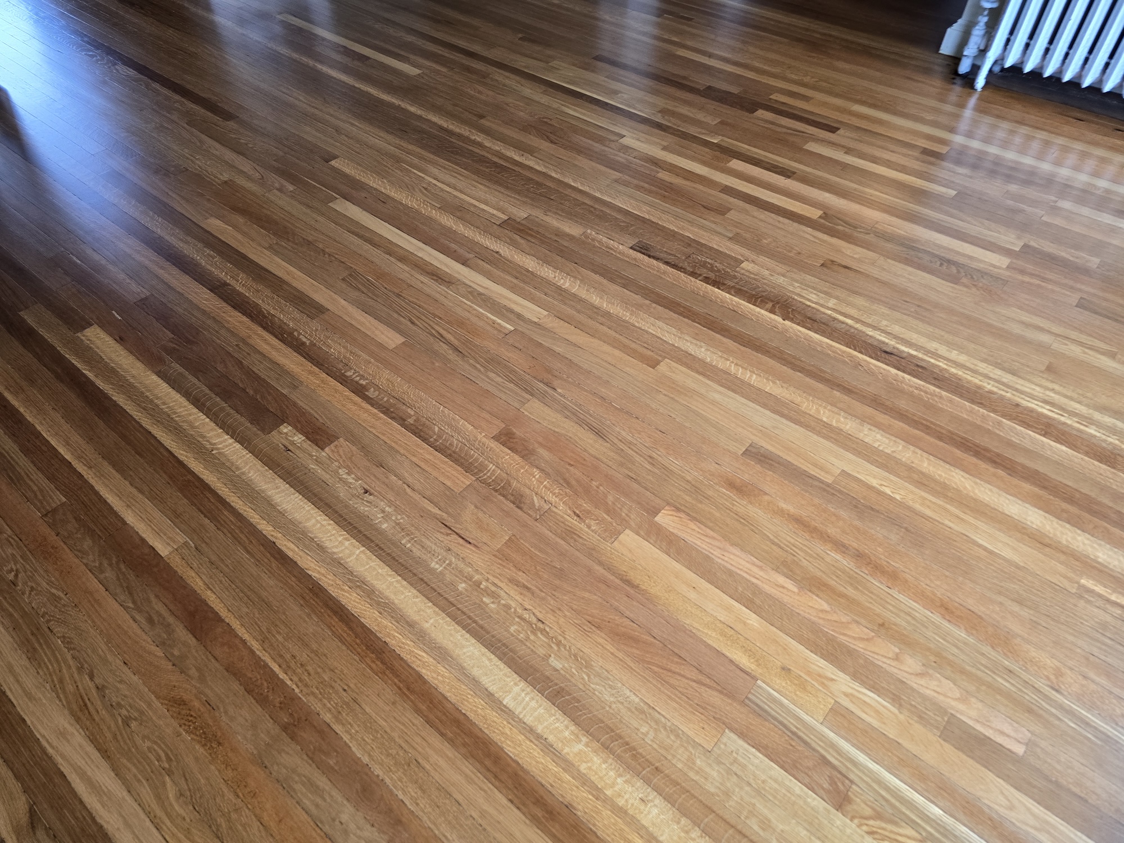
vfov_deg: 58.9
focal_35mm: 23
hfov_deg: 73.9
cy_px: 422
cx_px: 562
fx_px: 747
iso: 160
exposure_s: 1/120
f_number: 1.7
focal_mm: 6.3
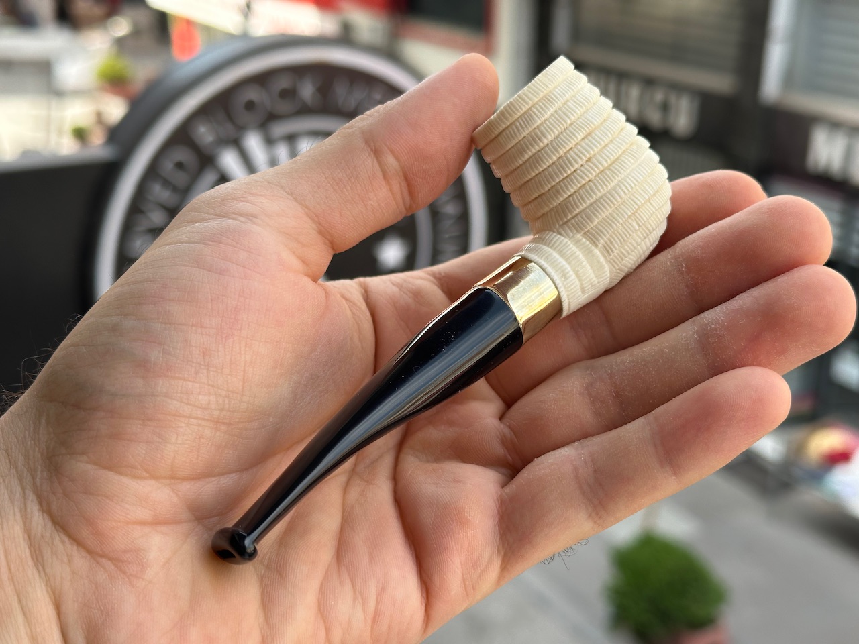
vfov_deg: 30.3
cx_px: 430
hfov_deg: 39.7
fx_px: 1191
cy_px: 322
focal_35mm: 48
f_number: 1.78
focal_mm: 6.86
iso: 64
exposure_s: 1/587
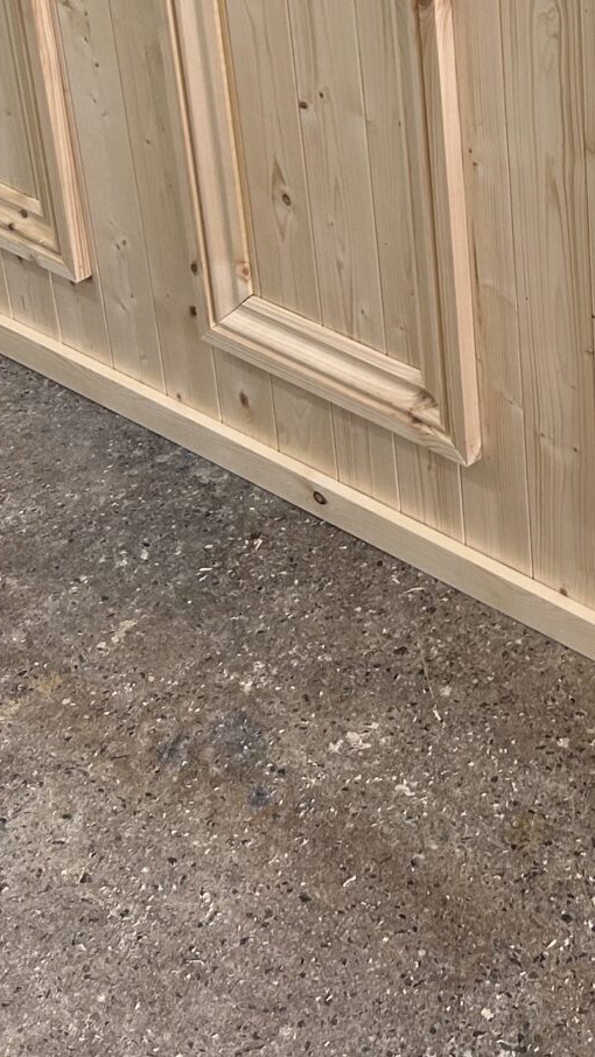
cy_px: 147
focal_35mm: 80
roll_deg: +2.7
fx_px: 2243
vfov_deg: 25.8
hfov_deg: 14.8
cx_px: 604
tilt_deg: -26.1
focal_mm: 5.7
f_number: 1.5
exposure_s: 1/100
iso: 64
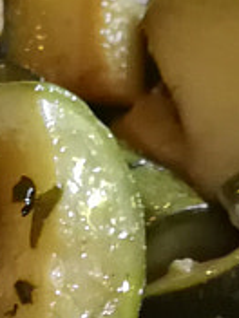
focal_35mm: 246
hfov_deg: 6.0
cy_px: 838
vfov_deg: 7.4
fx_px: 2265
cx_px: 248
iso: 250
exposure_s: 1/33.3
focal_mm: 3.95
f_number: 2.2
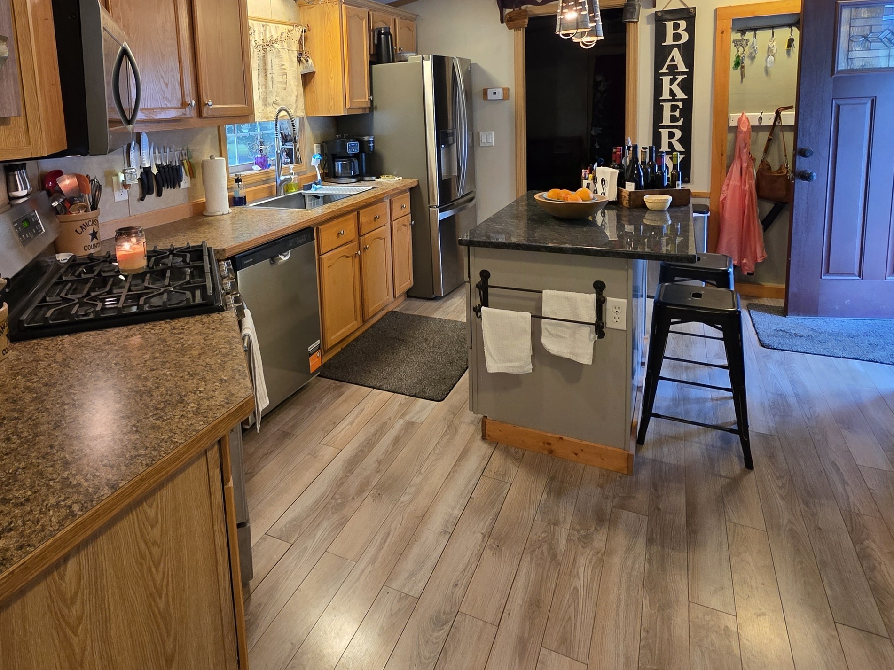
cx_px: 362
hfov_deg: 78.2
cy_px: 180
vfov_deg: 60.5
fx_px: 542
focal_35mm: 21
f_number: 1.9
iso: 400
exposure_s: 1/60
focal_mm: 2.2
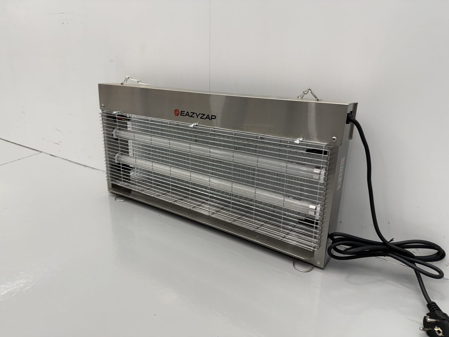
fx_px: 311
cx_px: 224
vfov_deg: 56.8
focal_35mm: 24
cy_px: 168
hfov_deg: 71.6
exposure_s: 1/100
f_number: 1.78
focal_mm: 6.76
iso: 125
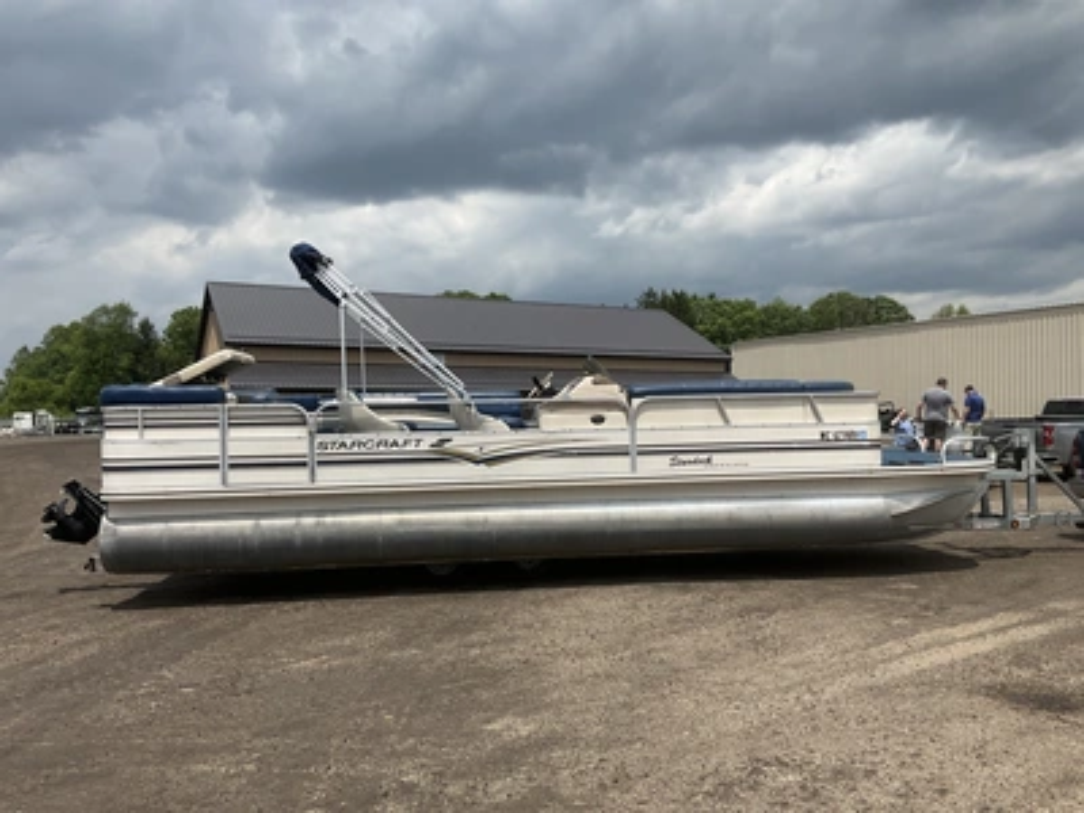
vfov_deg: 48.2
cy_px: 406
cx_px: 542
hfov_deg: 61.7
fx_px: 908
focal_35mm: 29
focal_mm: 3
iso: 25
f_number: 1.8
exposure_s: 1/3125
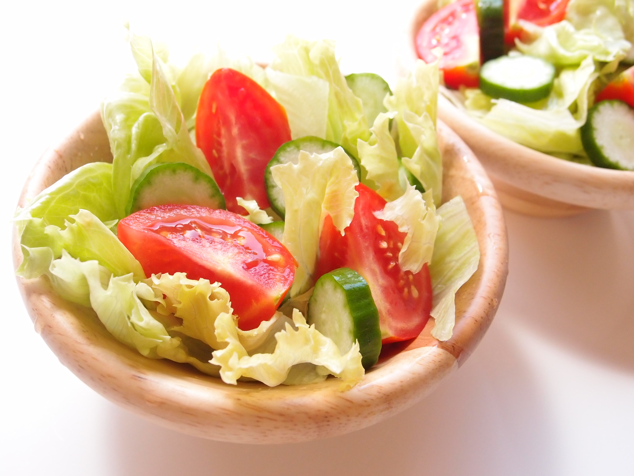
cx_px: 317
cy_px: 238
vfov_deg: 41.8
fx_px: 623
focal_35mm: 34
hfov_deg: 54.0
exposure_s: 1/400
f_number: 2.5
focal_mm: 7.41
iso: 400
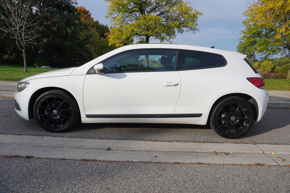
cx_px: 145
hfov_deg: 73.7
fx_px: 193
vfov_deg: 53.2
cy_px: 96
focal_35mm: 24
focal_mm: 16
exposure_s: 1/400
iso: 100
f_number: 6.3
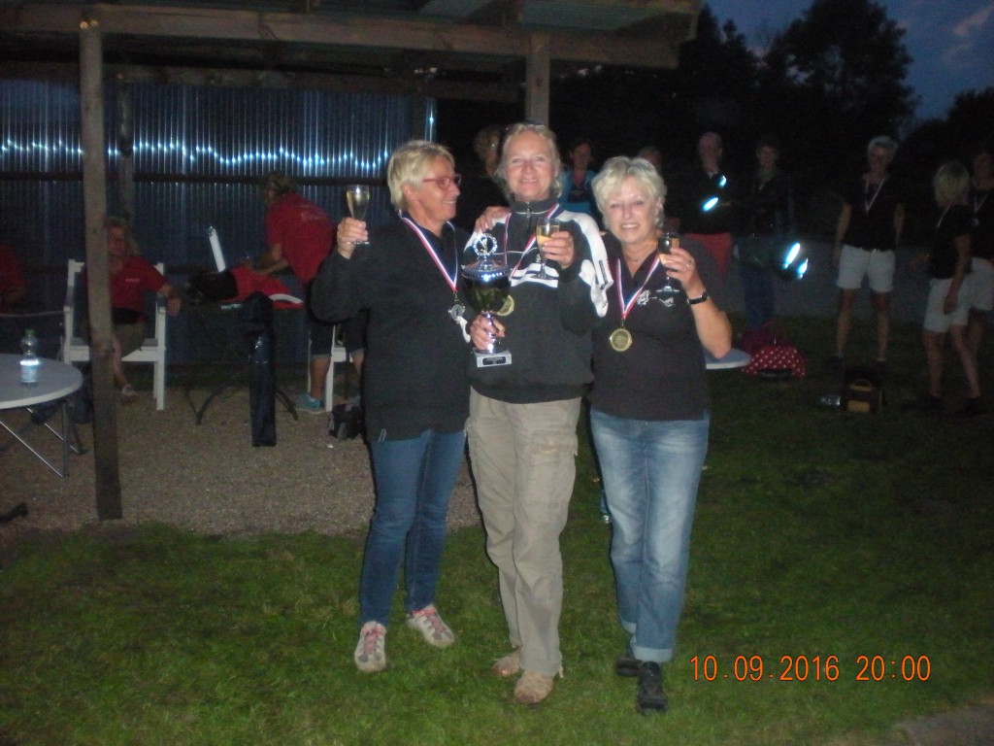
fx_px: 1091
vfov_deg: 37.7
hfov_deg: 49.0
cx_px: 497
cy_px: 373
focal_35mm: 38
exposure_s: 1/60
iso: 800
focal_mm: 6.3
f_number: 3.1
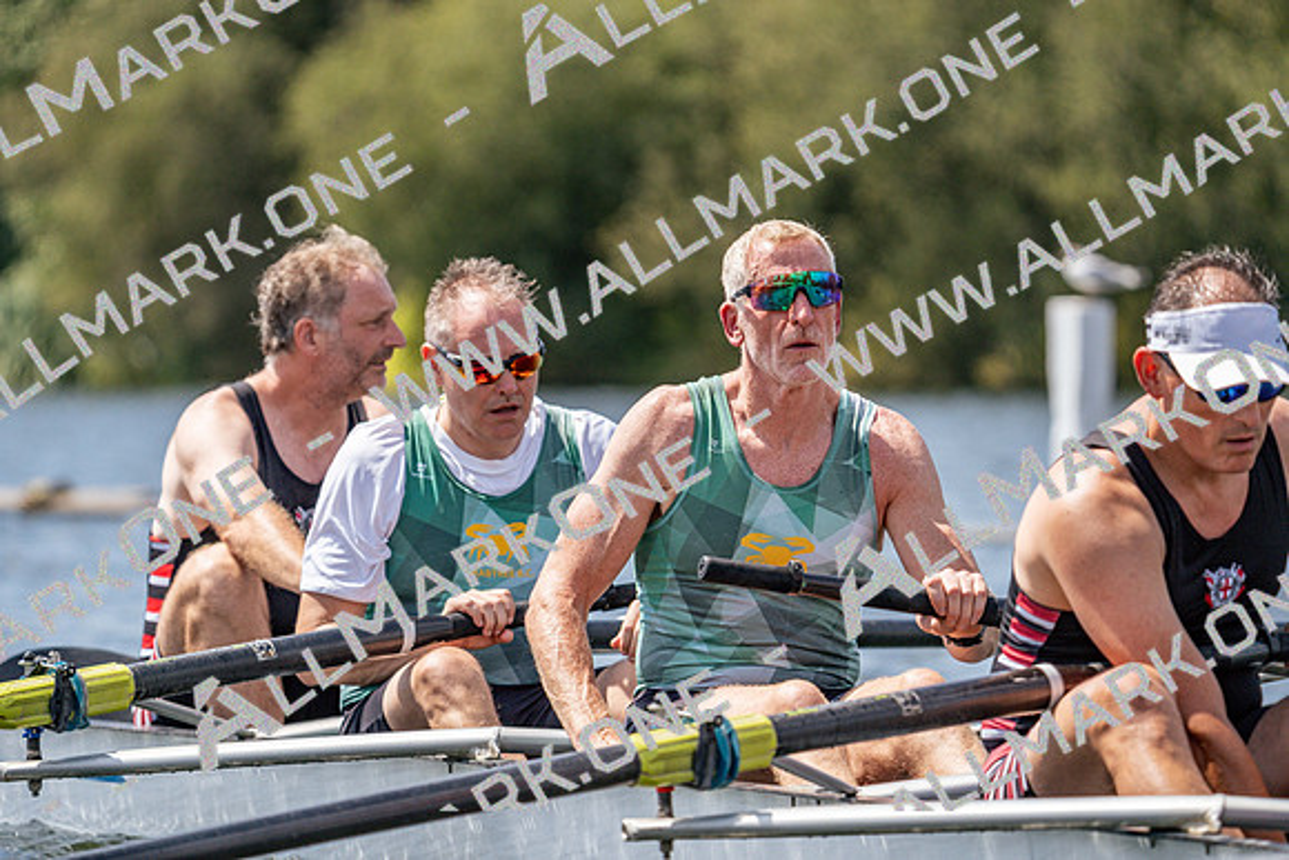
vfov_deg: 4.0
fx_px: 12319
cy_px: 430
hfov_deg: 6.0
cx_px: 644
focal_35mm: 344
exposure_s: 1/2000
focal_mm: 344
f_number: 6.3
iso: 400
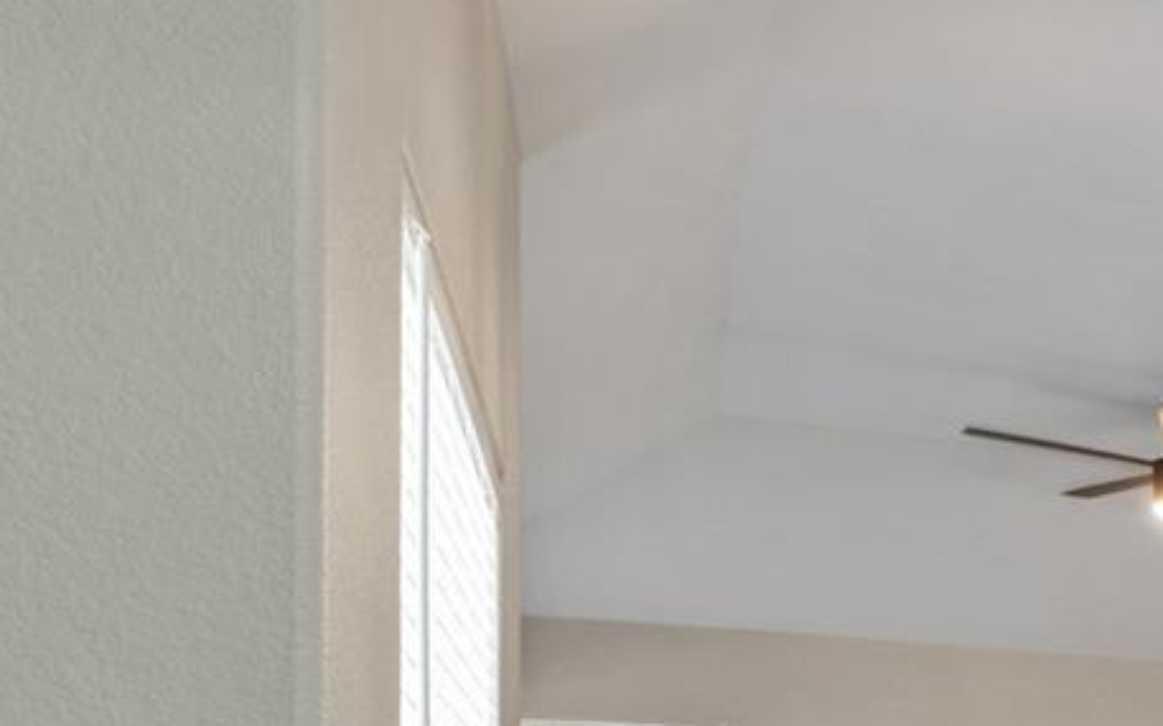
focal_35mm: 64
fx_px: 2027
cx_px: 1988
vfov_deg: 18.8
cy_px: 949
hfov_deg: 22.3
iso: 200
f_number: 8
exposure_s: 1/3
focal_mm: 14
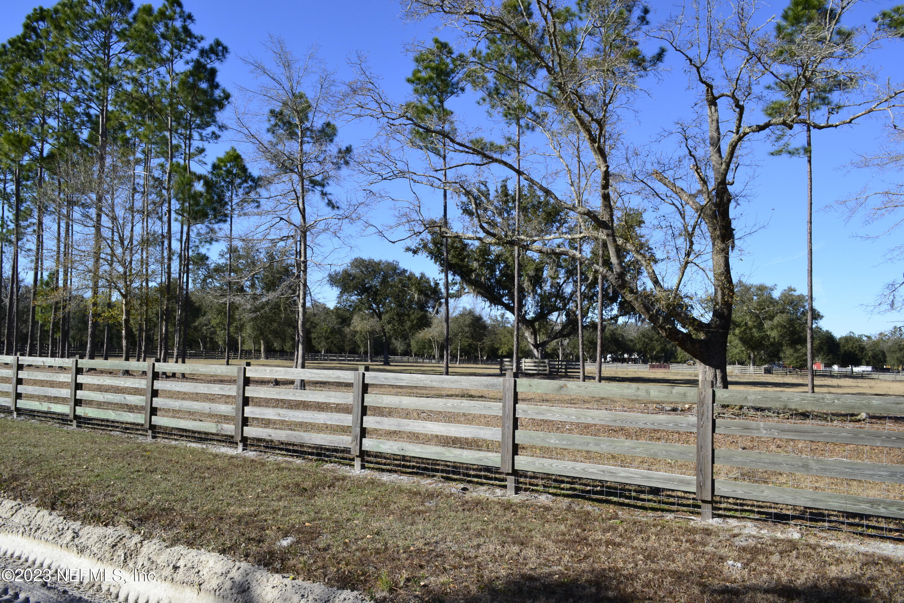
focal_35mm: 27
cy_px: 302
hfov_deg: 67.4
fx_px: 678
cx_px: 452
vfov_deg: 47.9
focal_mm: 18
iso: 400
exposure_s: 1/400
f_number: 11
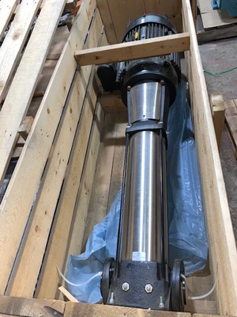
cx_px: 118
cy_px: 158
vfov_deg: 67.3
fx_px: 237
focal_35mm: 26
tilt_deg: -50.6
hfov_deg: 53.1
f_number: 1.8
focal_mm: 4.25
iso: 50
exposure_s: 1/19
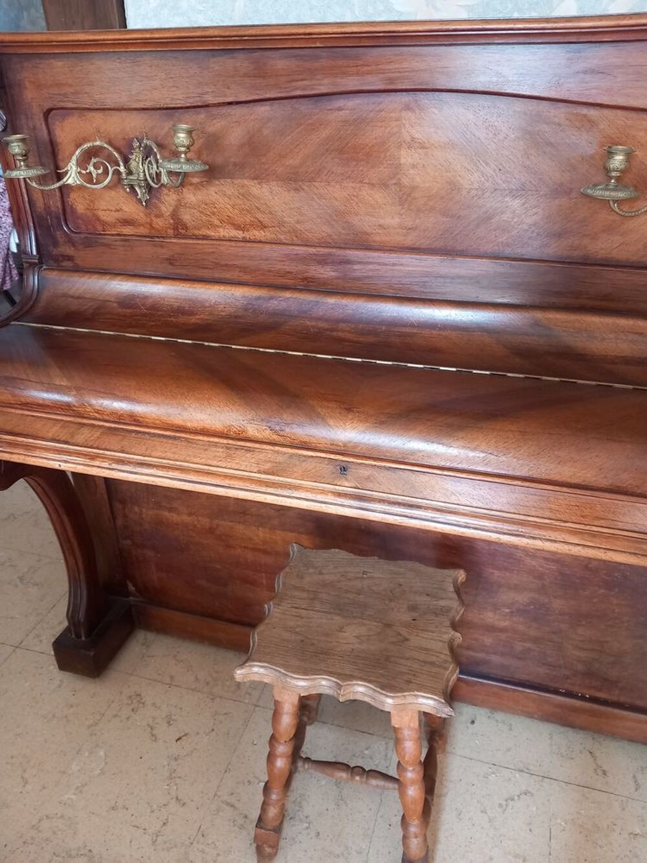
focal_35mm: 27
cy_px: 432
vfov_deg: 65.3
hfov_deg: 51.4
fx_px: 673
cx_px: 324
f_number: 1.8
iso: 250
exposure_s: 1/33.3
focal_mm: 4
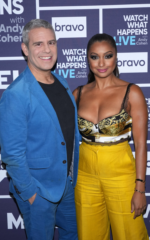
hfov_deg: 30.5
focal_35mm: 42
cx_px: 72
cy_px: 120
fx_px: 275
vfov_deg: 47.2
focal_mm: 41
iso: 800
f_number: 7.1
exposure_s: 1/250
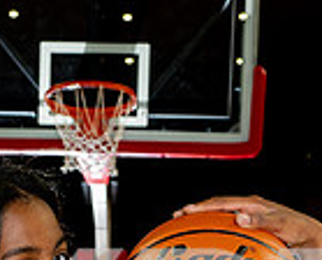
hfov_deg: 18.0
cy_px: 485
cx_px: 95
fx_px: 1013
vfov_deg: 13.0
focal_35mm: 106
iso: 250
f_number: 6.3
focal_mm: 35
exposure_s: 1/250
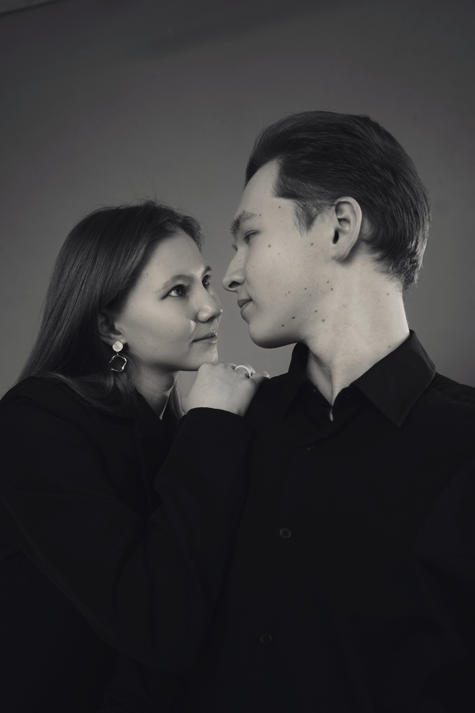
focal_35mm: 29
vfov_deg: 63.7
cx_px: 238
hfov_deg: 45.0
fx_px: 574
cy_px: 356
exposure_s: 1/160
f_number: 3.5
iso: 250
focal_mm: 29
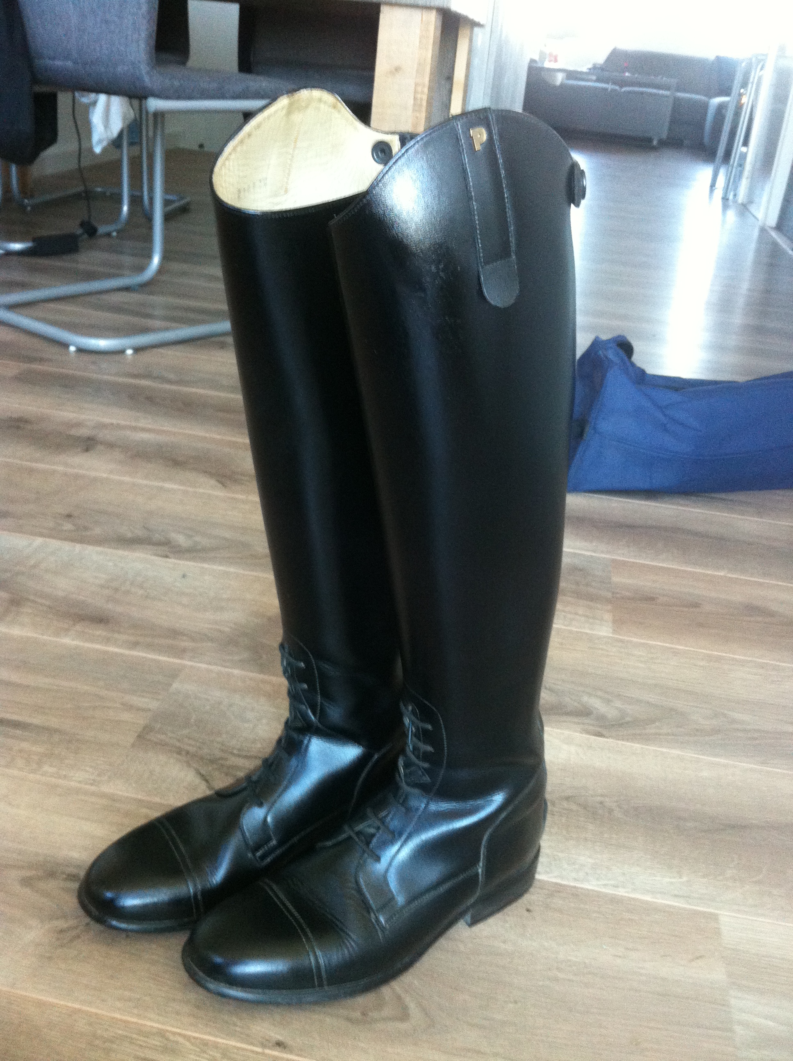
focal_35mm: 35
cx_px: 396
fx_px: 1072
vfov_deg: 52.7
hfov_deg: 40.6
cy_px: 530
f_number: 2.8
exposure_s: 1/15
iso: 250
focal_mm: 3.85
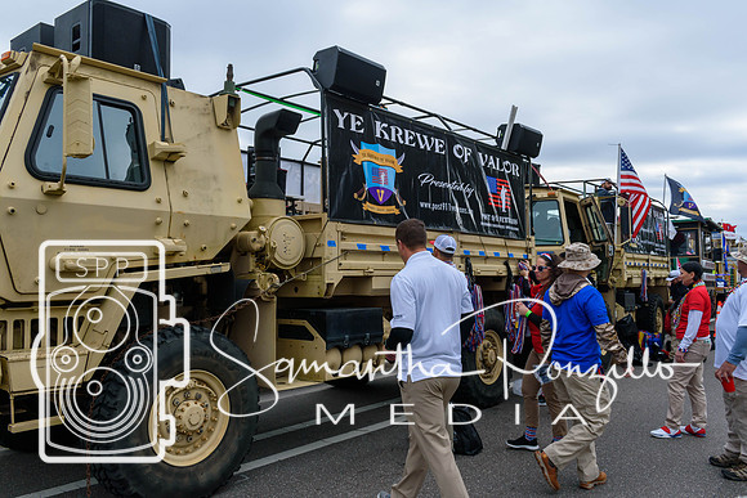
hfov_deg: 63.9
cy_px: 249
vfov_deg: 45.2
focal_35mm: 29
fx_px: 599
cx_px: 374
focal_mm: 18
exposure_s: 1/320
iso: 200
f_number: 9
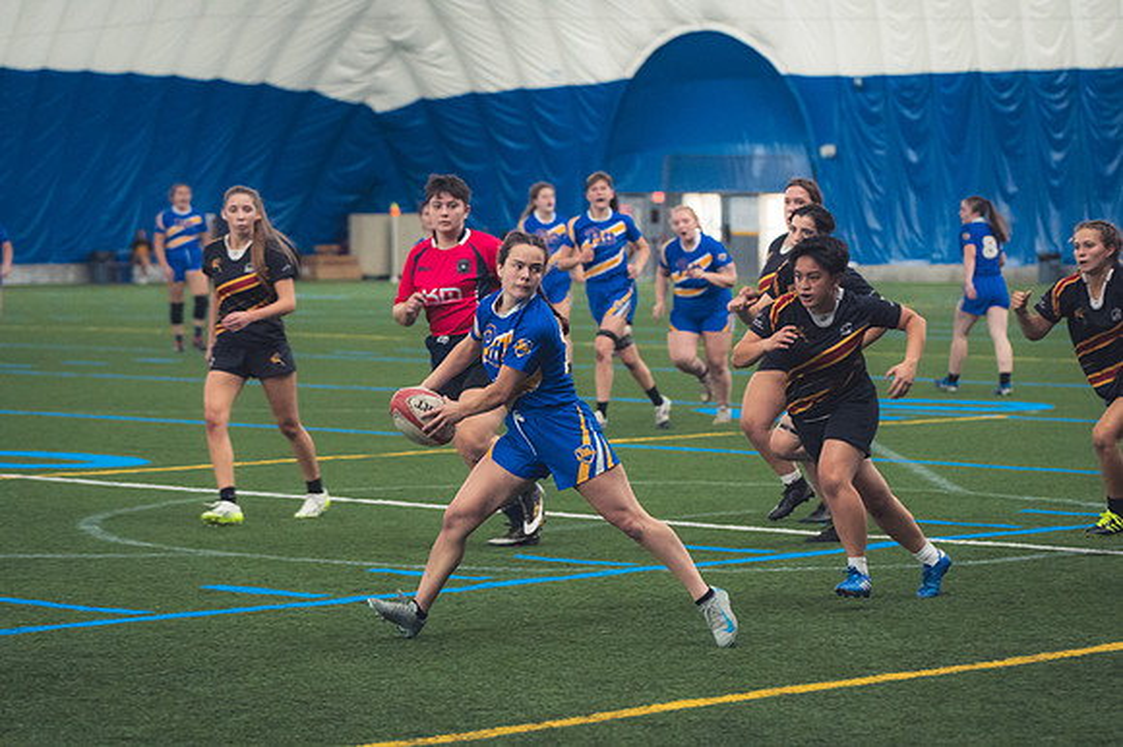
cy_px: 374
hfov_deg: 15.9
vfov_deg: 10.6
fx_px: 4022
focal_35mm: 129
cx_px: 562
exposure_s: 1/320
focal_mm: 86
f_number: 2.8
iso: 2800
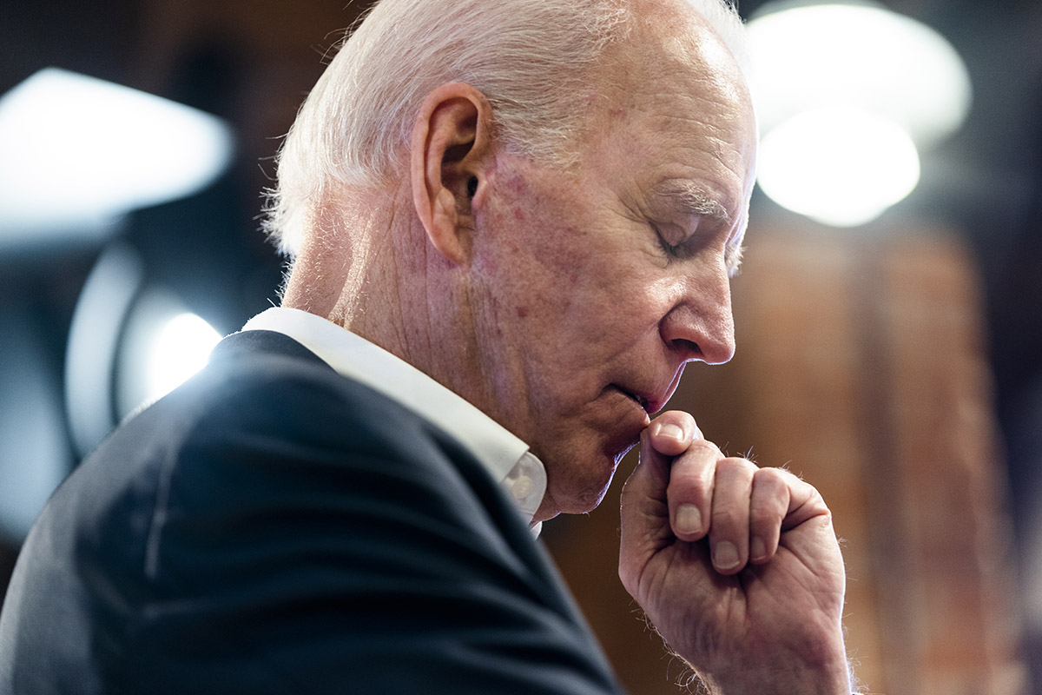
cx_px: 521
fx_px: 3415
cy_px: 348
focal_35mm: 118
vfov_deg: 11.6
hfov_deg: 17.3
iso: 1250
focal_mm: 118
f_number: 2.8
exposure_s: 1/80
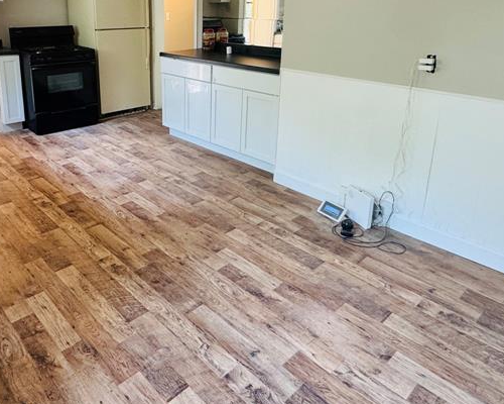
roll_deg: +0.1
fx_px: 418
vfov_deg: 49.8
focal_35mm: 28
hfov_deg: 61.1
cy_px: 110
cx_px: 180
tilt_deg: -14.8
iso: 200
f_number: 2.2
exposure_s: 1/60
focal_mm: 2.22
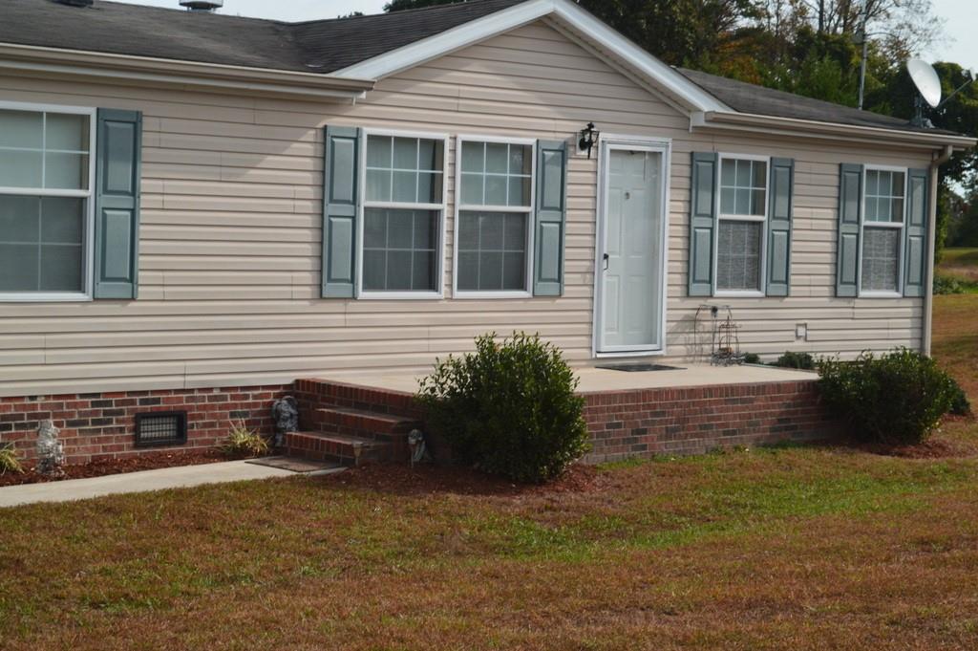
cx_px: 489
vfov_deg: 18.9
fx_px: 1954
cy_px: 326
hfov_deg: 28.1
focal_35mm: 72
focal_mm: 48
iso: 400
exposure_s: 1/160
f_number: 9
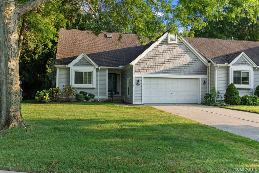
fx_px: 237
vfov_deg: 39.9
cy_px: 86
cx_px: 130
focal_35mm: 33
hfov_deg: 57.2
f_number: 8
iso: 100
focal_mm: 33
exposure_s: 1/10
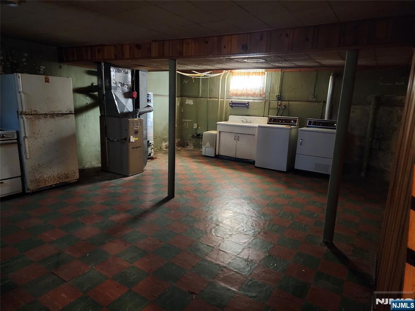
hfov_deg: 73.9
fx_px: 276
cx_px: 208
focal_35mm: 23
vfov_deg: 58.9
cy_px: 156
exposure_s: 1/24
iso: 800
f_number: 1.8
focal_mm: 6.4
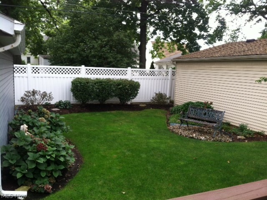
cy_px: 100
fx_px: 270
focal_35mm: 35
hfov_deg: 52.7
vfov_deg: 40.6
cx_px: 134
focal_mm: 3.85
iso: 100
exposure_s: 1/120
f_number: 2.8
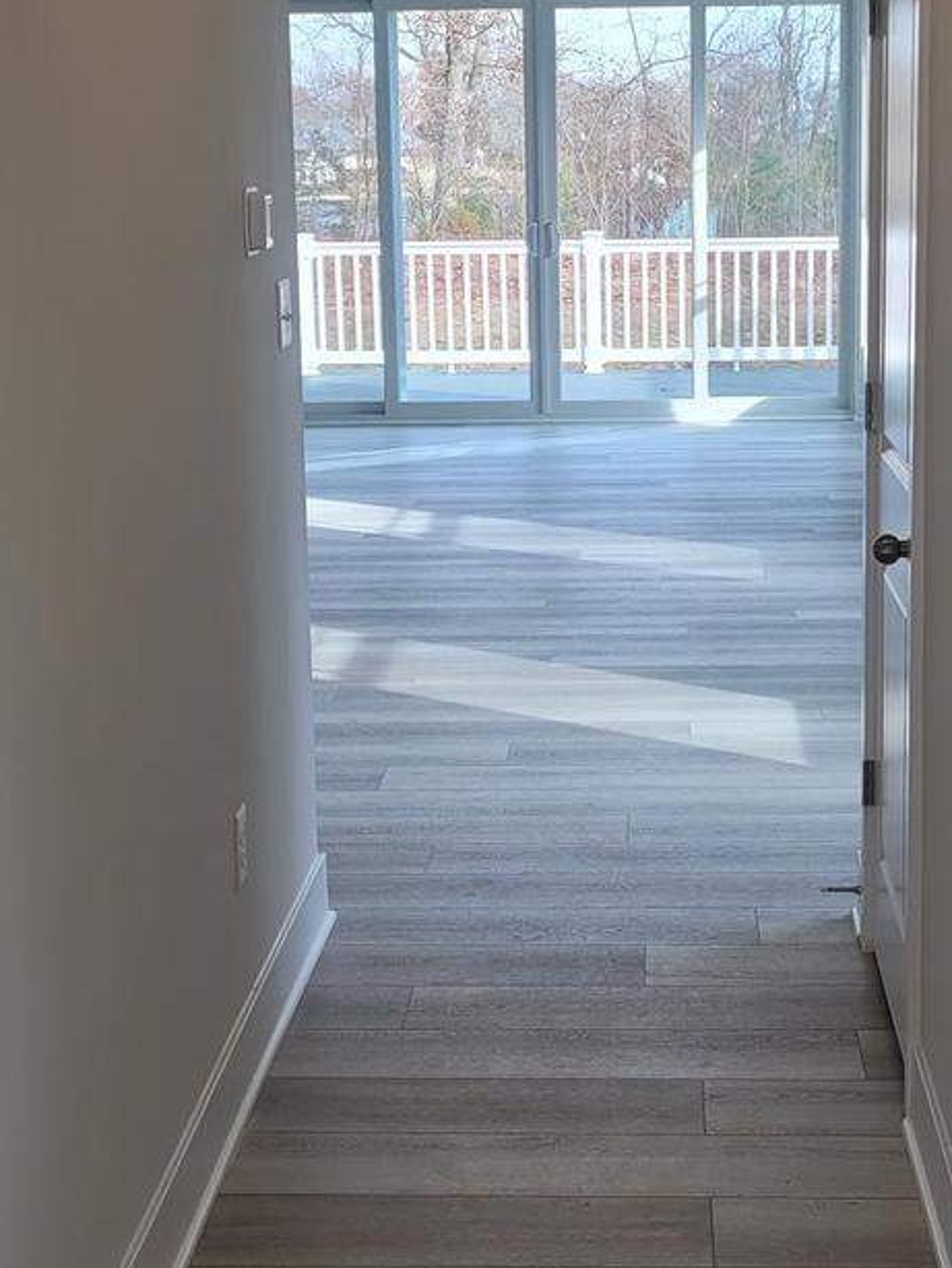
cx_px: 589
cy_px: 508
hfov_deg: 22.6
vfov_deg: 29.7
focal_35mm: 65
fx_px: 2382
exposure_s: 1/132
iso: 40
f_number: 1.8
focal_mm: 5.4
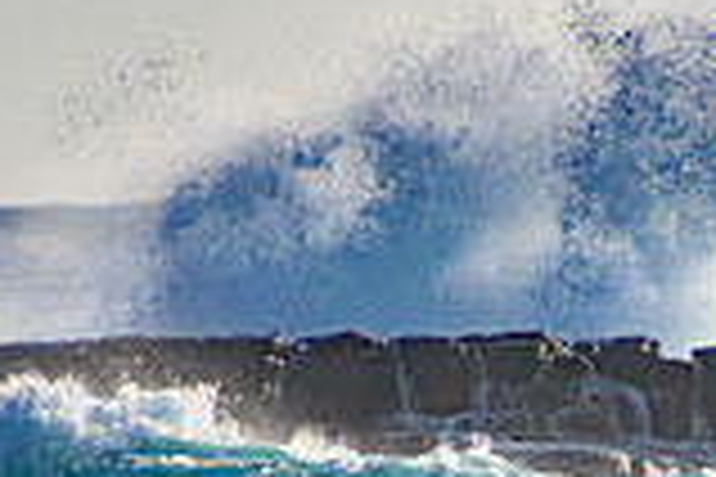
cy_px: 704
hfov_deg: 1.0
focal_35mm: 2138
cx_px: 1292
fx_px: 42519
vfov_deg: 0.6
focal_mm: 390
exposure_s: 1/2000
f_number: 5.6
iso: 280
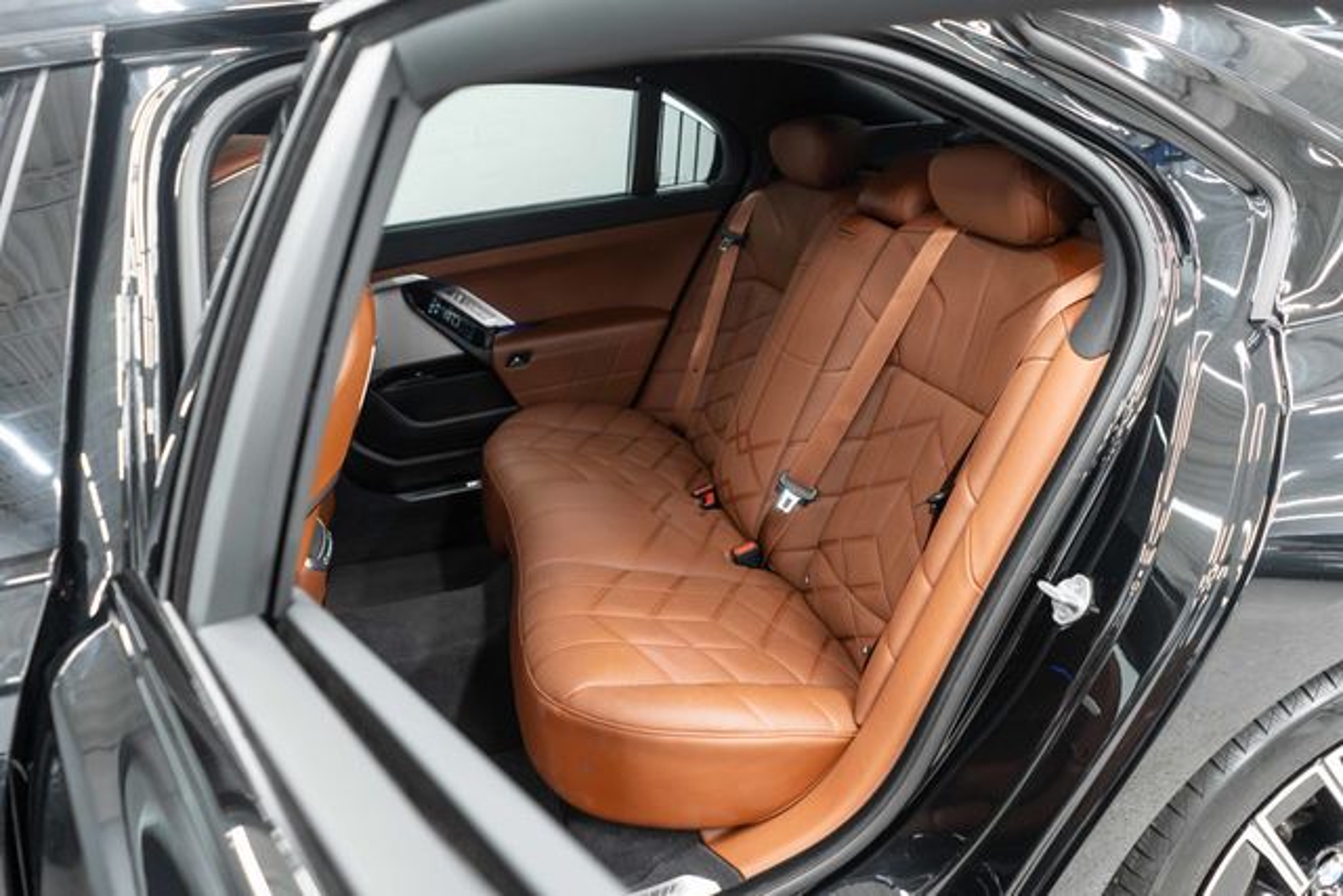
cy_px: 448
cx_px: 672
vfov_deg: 46.4
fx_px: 1045
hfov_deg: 65.5
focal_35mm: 28
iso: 1000
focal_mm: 28
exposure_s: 1/40
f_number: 3.2
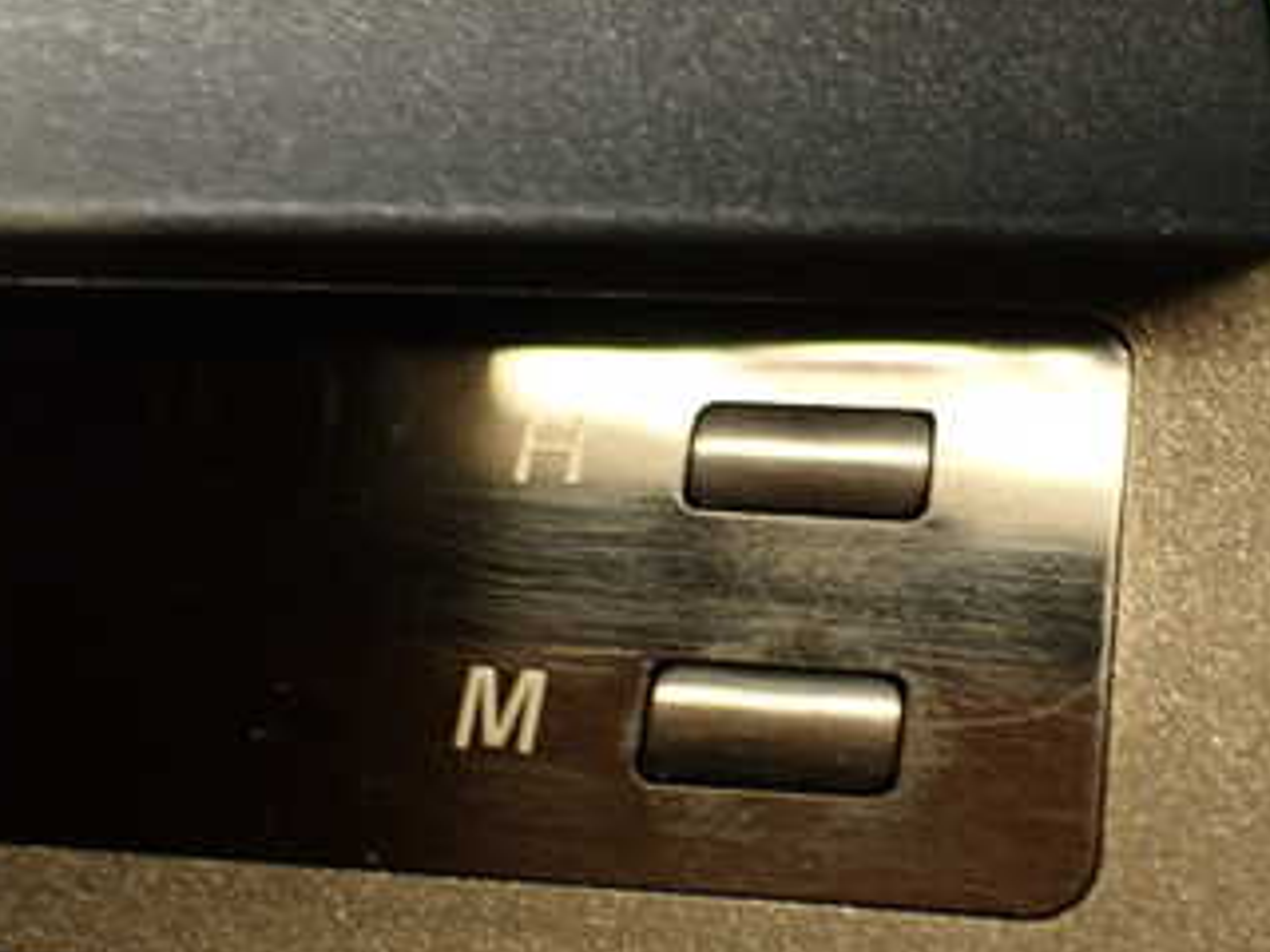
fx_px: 2201
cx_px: 885
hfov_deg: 31.8
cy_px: 524
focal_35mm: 60
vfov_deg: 24.4
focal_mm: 5.79
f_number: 2.4
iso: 200
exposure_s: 1/30
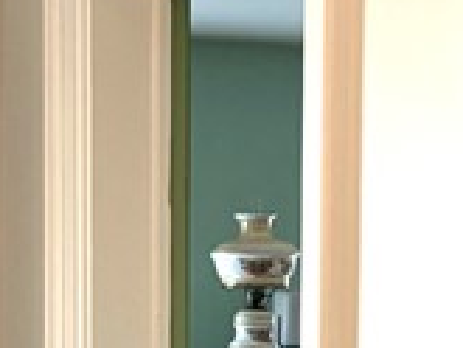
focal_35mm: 161
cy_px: 469
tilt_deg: -3.6
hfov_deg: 12.3
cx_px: 199
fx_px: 2155
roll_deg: +0.0
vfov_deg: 9.1
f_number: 1.6
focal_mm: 5.96
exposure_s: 1/120
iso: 250
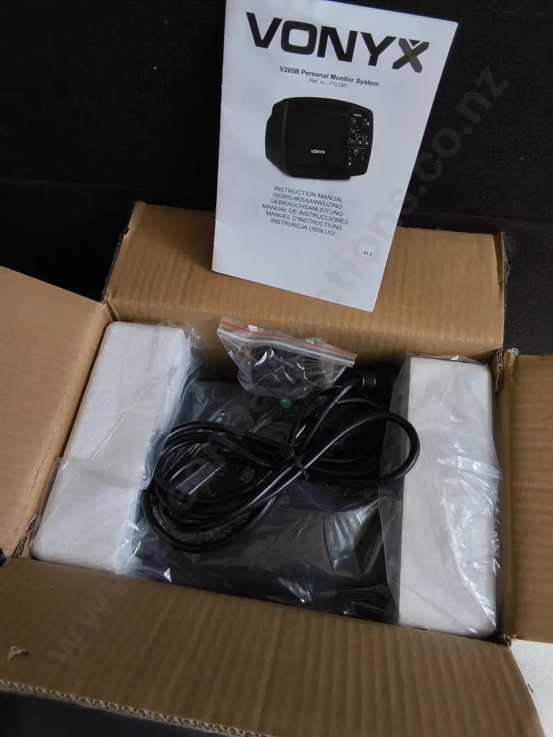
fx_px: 575
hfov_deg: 51.4
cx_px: 276
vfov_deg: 65.3
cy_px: 368
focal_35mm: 27
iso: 32
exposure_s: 1/232
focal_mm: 2.87
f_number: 2
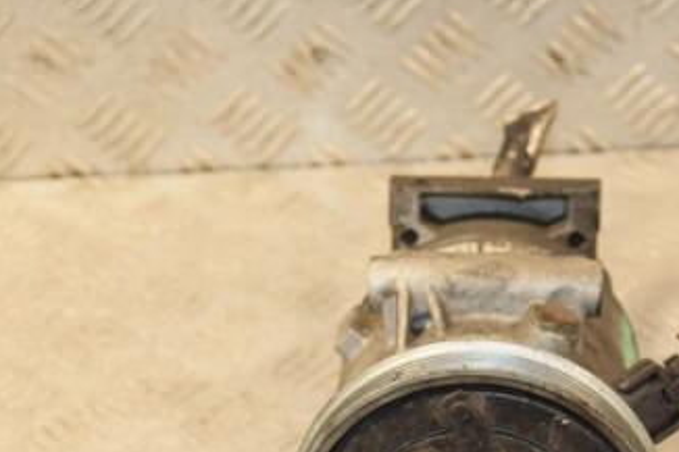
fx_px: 2601
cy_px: 408
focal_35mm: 138
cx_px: 387
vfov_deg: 9.9
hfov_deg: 14.9
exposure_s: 1/160
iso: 800
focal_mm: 50
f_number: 5
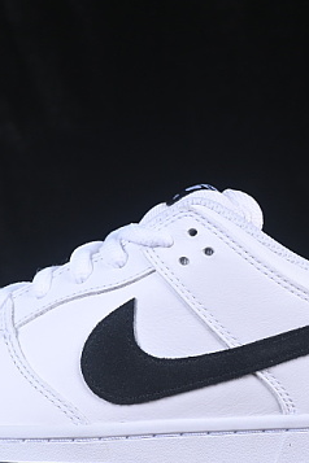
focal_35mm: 168
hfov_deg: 8.2
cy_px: 277
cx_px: 134
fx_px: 2163
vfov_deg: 12.2
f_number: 8
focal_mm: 50
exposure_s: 1/80
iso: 160
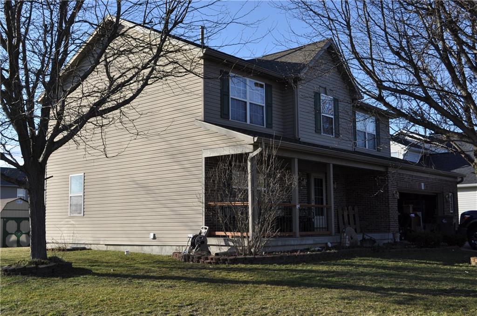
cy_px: 158
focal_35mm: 42
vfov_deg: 31.8
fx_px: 556
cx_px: 238
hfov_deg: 46.5
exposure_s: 1/320
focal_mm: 28
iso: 200
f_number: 9
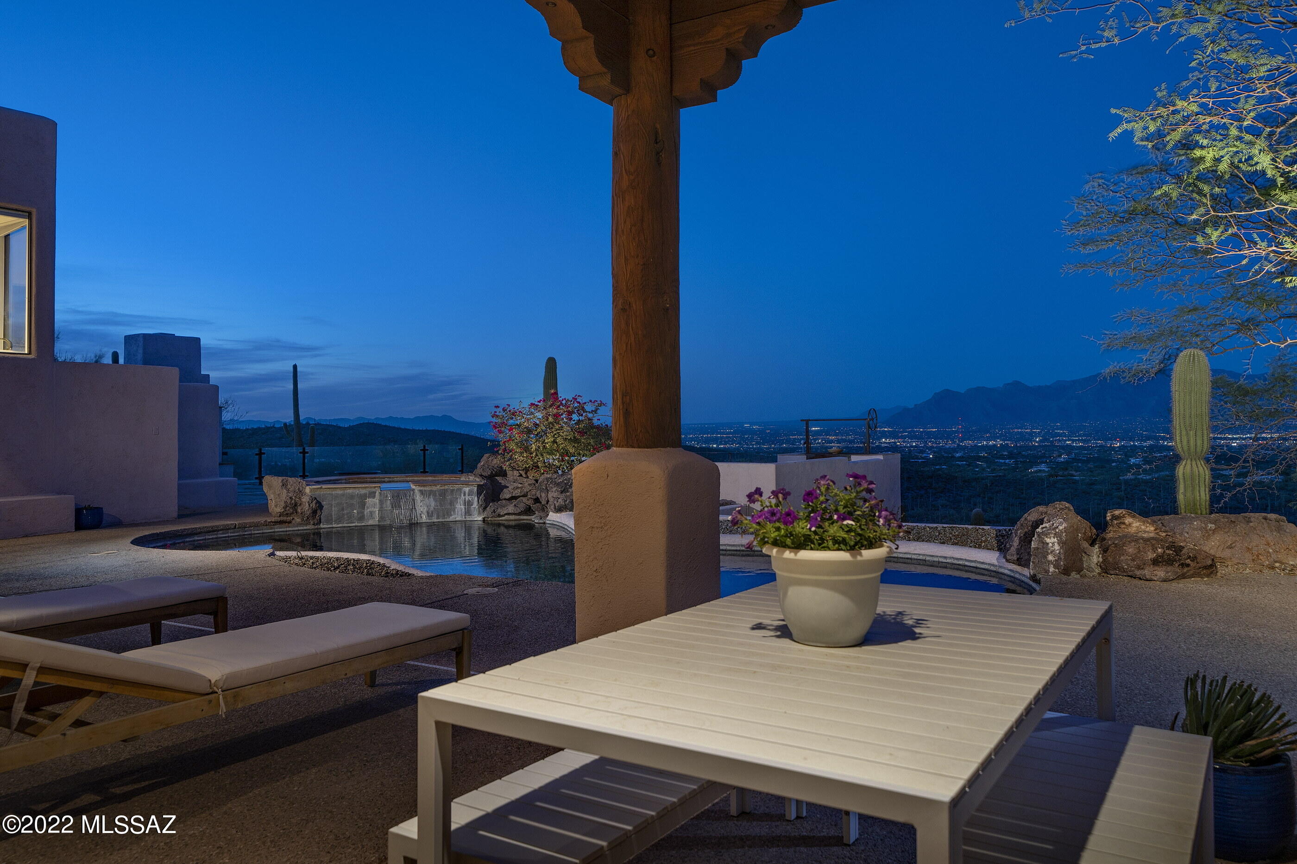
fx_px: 865
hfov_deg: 73.8
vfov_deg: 53.1
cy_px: 432
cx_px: 648
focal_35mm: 24
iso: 200
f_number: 5.6
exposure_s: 1
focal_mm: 24
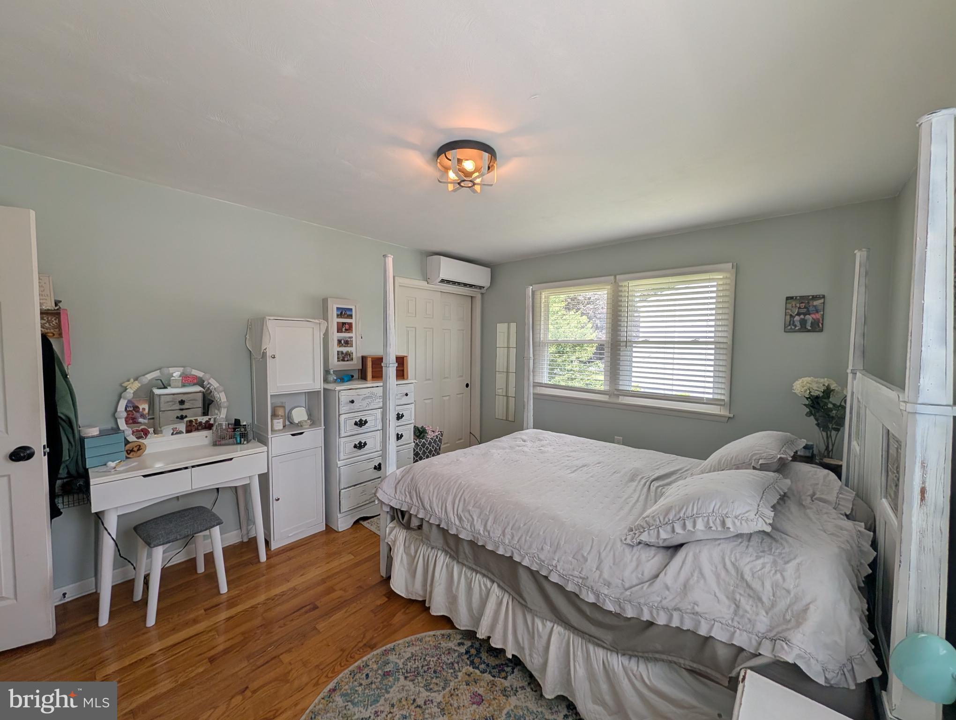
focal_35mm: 12
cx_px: 478
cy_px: 360
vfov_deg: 94.6
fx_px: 332
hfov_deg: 110.5
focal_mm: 2.02
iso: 56
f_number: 1.7
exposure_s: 1/380
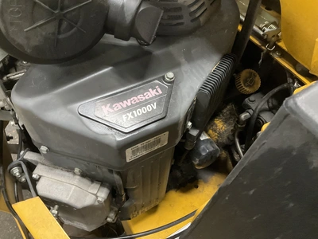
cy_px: 120
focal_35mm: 29
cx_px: 159
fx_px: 266
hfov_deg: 61.7
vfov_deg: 48.2
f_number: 1.8
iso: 500
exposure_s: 1/30
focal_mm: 3
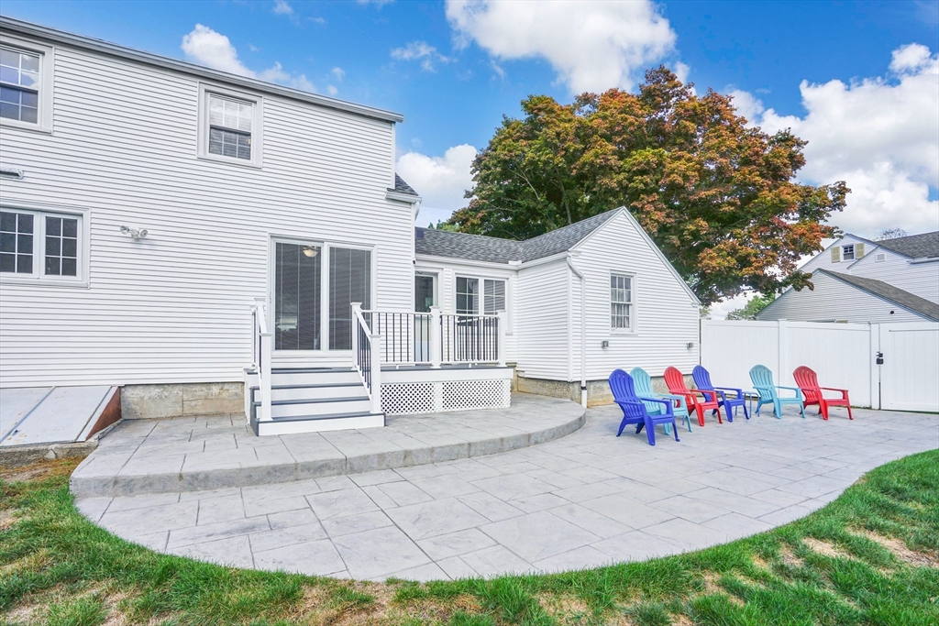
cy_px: 313
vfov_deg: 73.8
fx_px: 417
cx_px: 470
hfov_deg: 96.7
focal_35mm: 16
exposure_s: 1/125
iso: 100
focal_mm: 16
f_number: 11
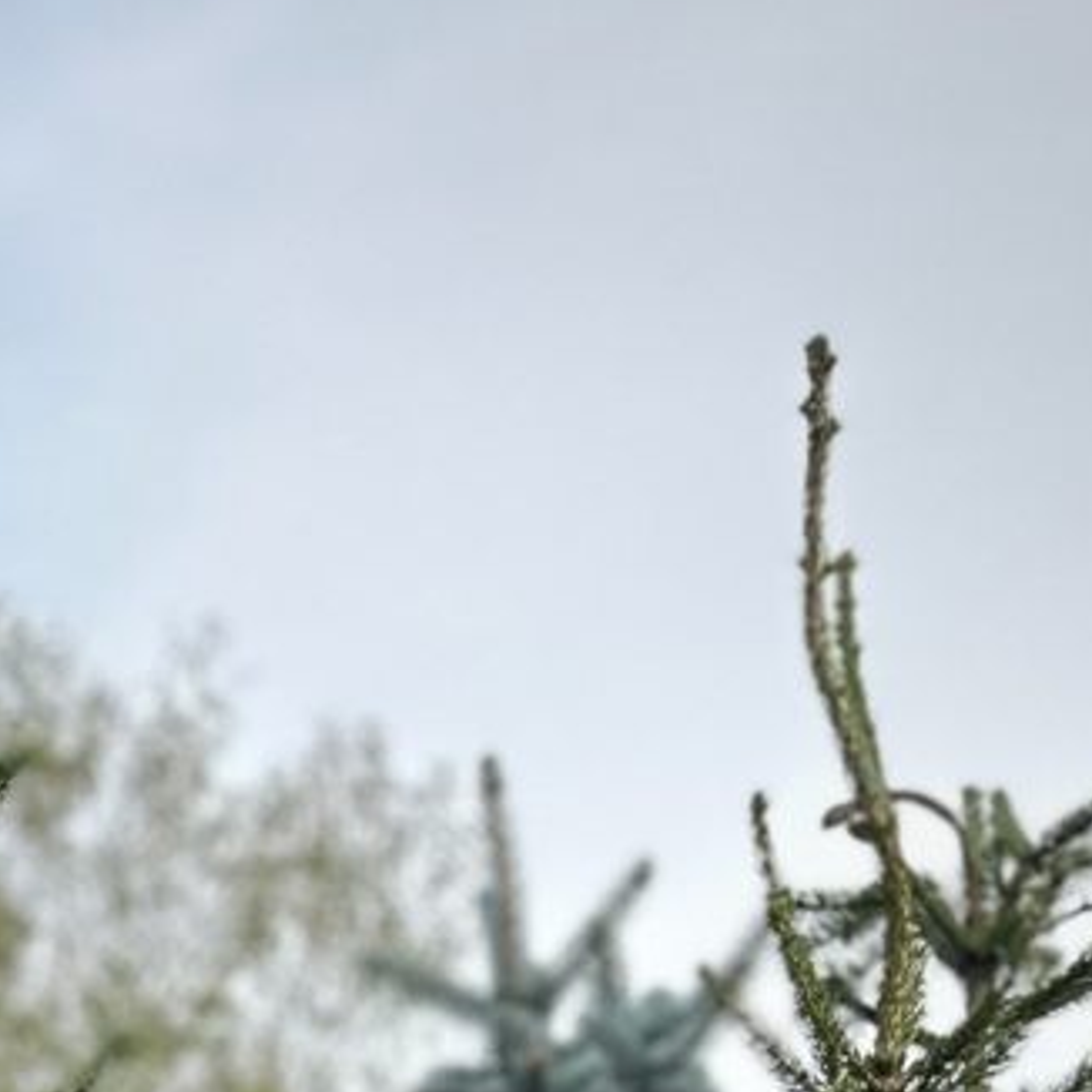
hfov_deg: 17.5
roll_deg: +2.1
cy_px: 2184
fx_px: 3248
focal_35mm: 91
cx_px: -449
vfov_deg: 15.3
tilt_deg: -1.7
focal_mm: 6.86
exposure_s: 1/1433
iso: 80
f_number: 1.78
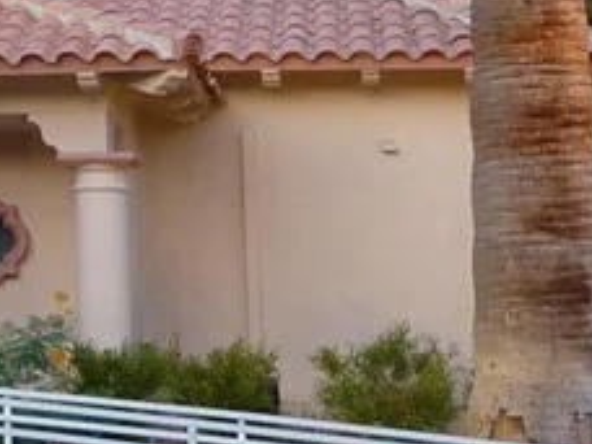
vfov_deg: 11.4
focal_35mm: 126
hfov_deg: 14.2
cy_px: -145
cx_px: -395
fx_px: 2155
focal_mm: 4.7
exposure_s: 1/30
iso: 200
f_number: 3.3
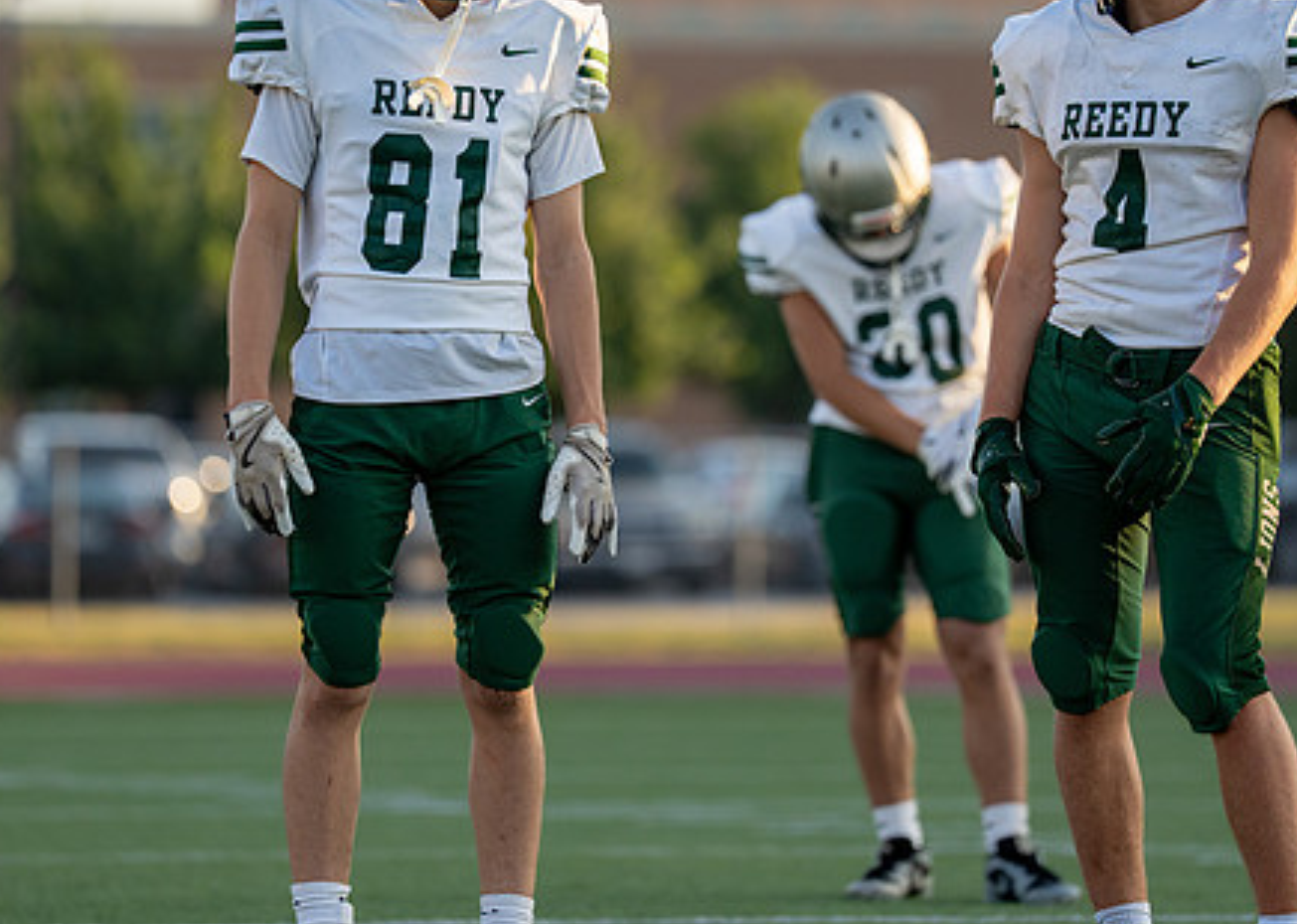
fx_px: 10748
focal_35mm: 292
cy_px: 333
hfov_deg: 6.9
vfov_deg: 4.9
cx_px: 575
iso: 500
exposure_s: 1/2500
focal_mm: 176
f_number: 2.8
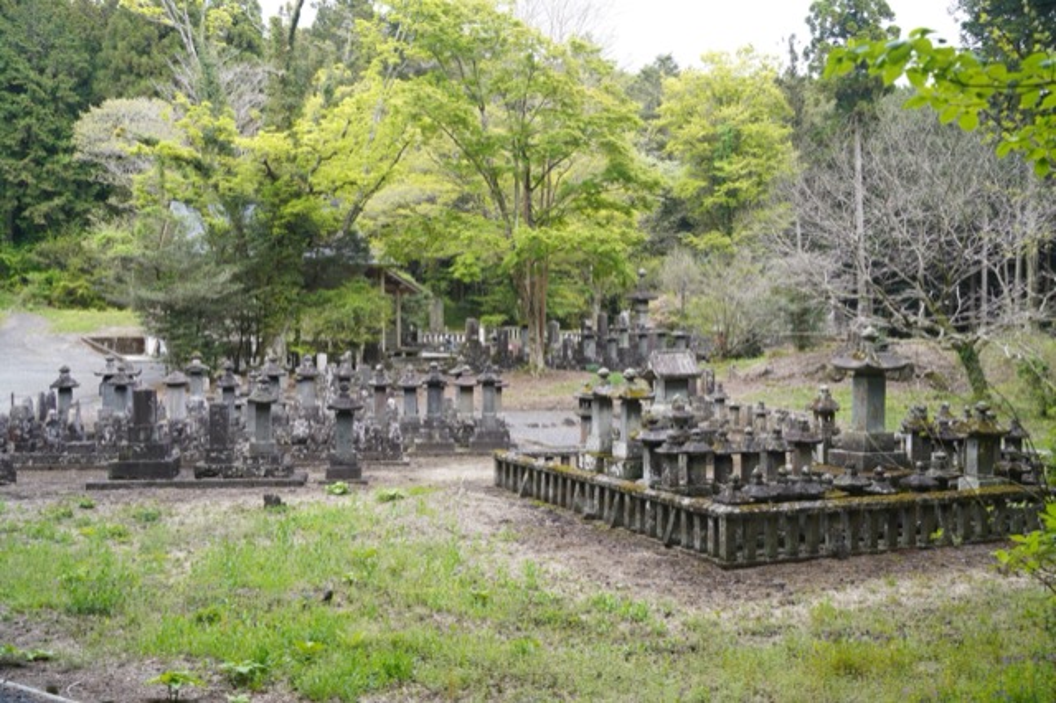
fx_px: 1202
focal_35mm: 41
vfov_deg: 32.6
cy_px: 352
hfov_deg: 47.4
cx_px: 528
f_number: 5
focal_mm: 41
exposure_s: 1/125
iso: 400
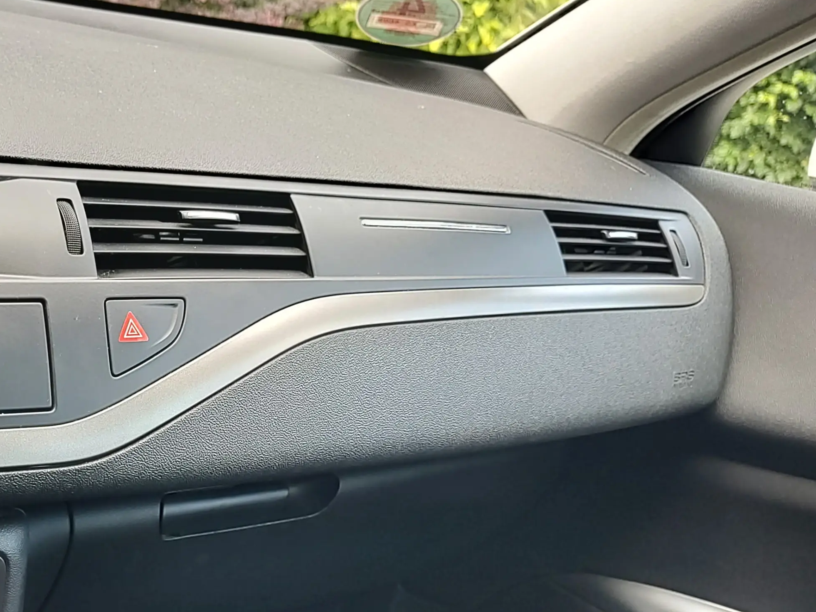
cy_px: 480
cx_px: 41
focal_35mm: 45
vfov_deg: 31.4
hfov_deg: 38.4
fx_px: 1061
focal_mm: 5.56
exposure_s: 1/100
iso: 122
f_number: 1.8
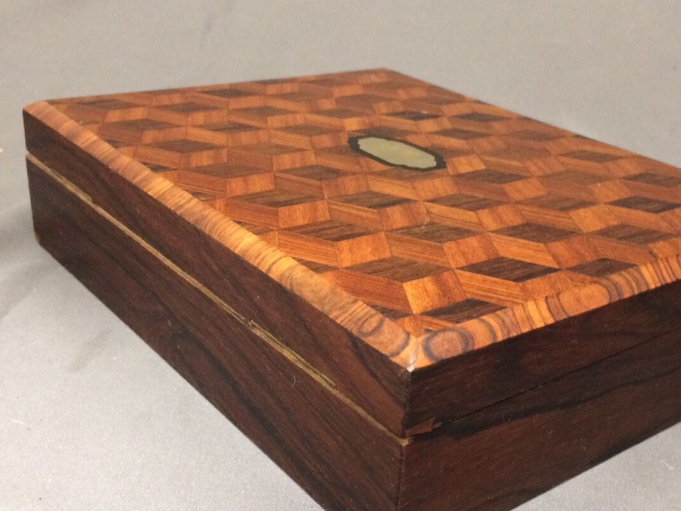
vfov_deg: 32.7
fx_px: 866
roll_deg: -4.0
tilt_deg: -26.3
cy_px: 313
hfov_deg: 42.8
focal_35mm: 44
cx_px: 391
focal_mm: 4.15
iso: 250
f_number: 2.2
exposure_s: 1/20
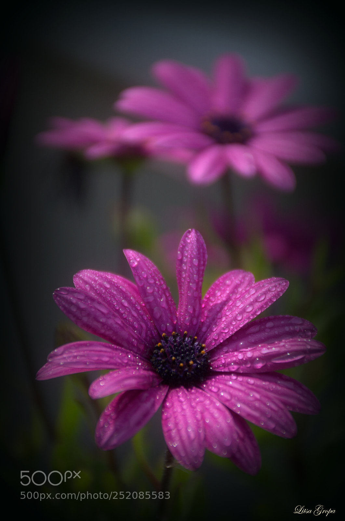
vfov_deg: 9.8
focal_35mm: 210
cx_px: 172
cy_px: 260
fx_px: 3030
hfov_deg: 6.5
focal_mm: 140
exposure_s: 1/400
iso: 100
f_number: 5.6
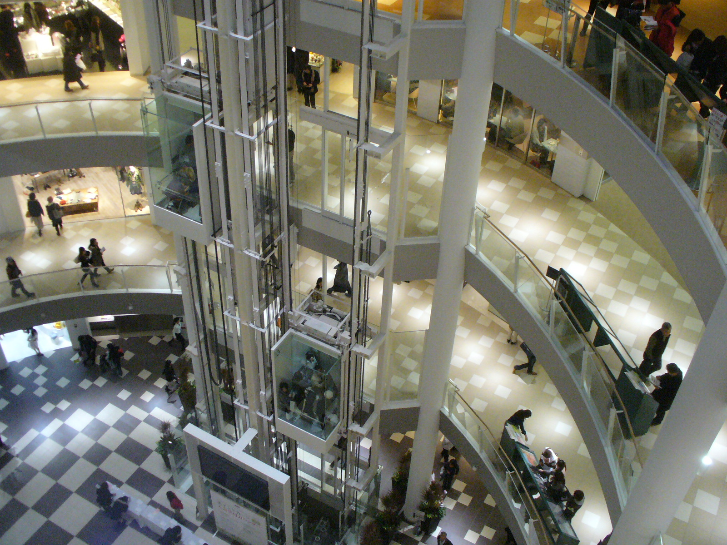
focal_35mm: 37
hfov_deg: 50.1
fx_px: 777
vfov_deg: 38.7
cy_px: 272
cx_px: 364
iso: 400
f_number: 2.8
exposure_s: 1/100
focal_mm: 6.1
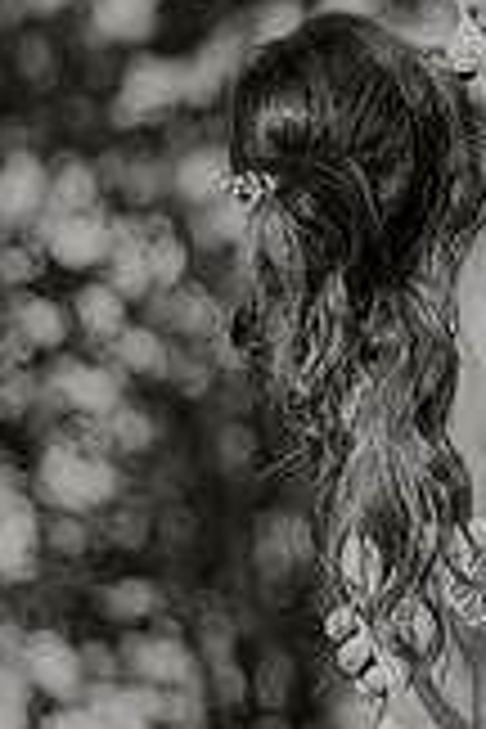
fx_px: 4779
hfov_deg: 5.8
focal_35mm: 236
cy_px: 270
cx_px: 592
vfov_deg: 8.7
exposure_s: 1/2500
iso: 200
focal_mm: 85
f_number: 2
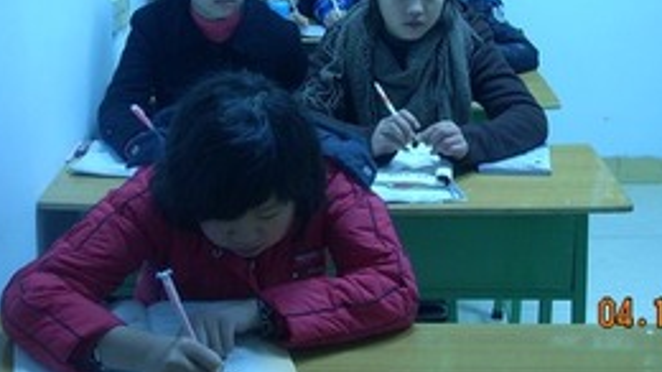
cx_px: 308
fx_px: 1088
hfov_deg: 33.8
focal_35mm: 62
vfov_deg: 18.9
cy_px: 10
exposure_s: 1/11.8
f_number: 2.8
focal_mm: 6.2
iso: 200
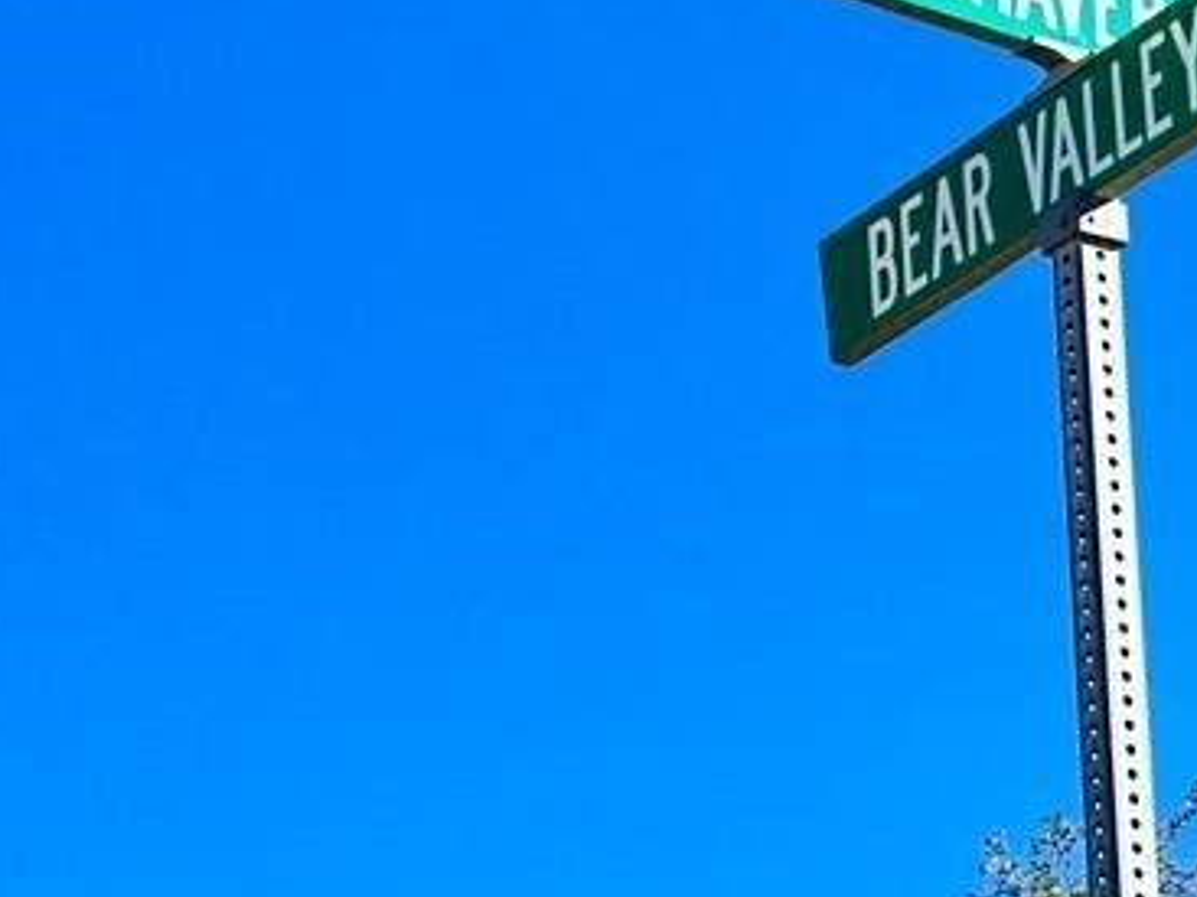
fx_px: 4632
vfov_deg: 11.1
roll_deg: +3.5
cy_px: 408
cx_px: 1442
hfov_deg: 14.3
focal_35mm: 134
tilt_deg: +23.6
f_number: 1.78
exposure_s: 1/1289
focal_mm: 6.86
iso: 64
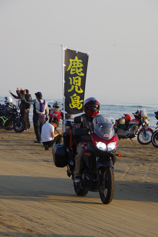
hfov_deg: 6.8
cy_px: 118
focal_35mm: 202
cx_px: 79
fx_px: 1332
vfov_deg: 10.2
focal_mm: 135
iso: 400
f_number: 11
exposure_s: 1/200
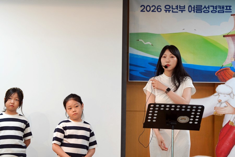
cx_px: 118
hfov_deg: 10.3
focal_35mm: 200
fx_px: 1305
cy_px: 78
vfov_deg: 6.9
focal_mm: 200
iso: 1000
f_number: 4
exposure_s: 1/250
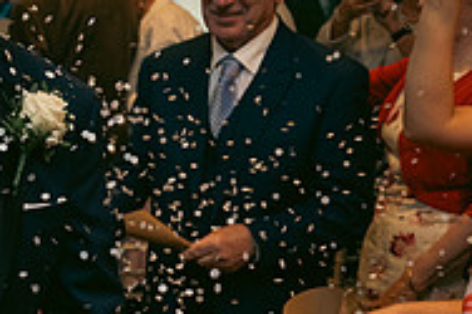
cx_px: -218
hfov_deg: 22.8
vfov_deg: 18.4
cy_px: 157
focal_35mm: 74
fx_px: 969
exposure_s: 1/160
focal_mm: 24
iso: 640
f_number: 3.5
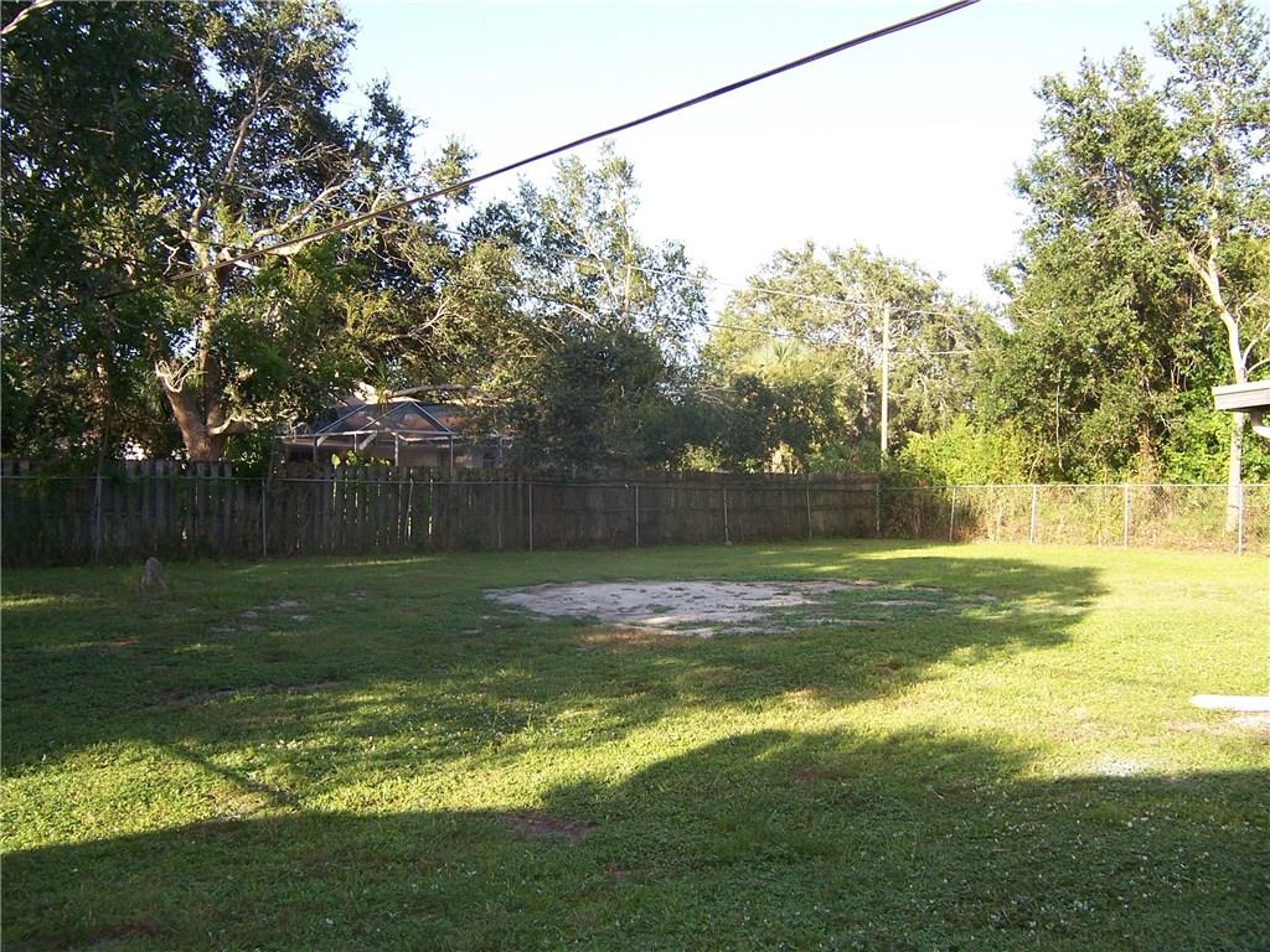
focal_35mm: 33
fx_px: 1211
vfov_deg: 42.9
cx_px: 635
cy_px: 476
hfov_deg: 55.4
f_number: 3.4
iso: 80
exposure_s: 1/180
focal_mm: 5.5
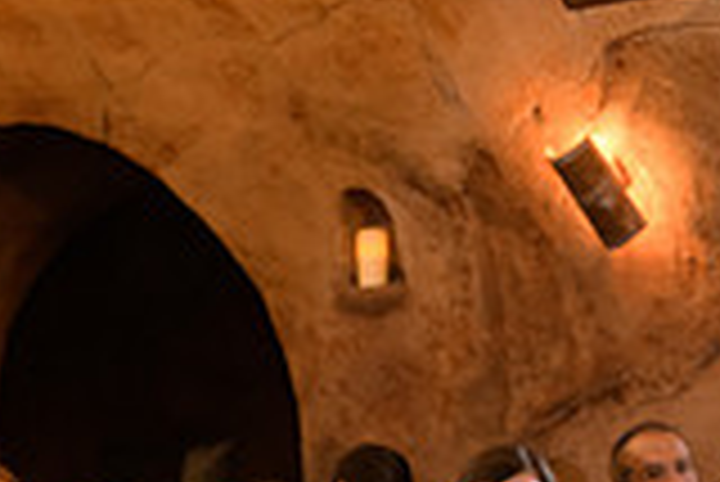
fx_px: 2462
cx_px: -135
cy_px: 840
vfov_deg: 10.6
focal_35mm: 123
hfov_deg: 16.0
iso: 1600
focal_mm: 34
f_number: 3.2
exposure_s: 1/125
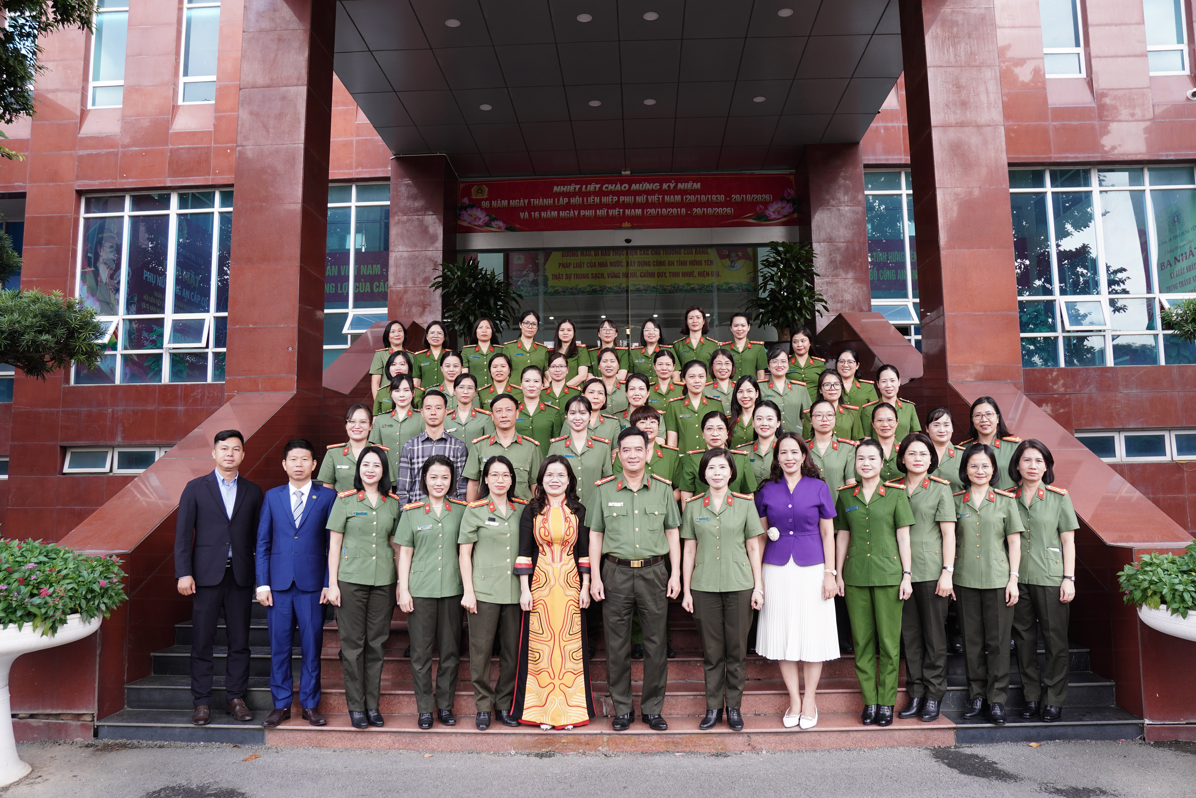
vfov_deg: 50.4
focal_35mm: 26
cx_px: 598
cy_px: 399
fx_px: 847
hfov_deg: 70.4
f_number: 3.5
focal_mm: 17
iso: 200
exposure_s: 1/250
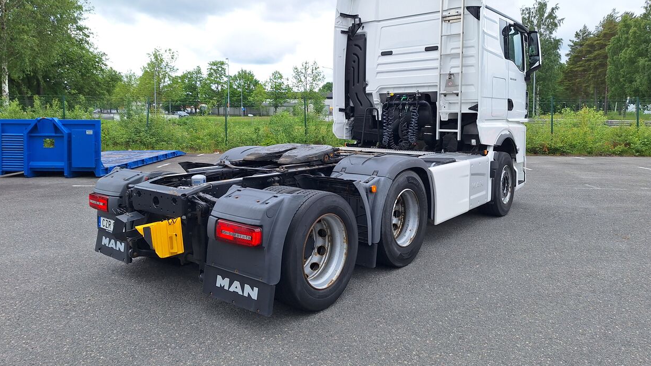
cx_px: 318
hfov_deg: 71.9
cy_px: 132
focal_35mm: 26
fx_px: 449
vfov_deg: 43.9
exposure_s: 1/955
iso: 40
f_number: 1.8
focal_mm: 5.54
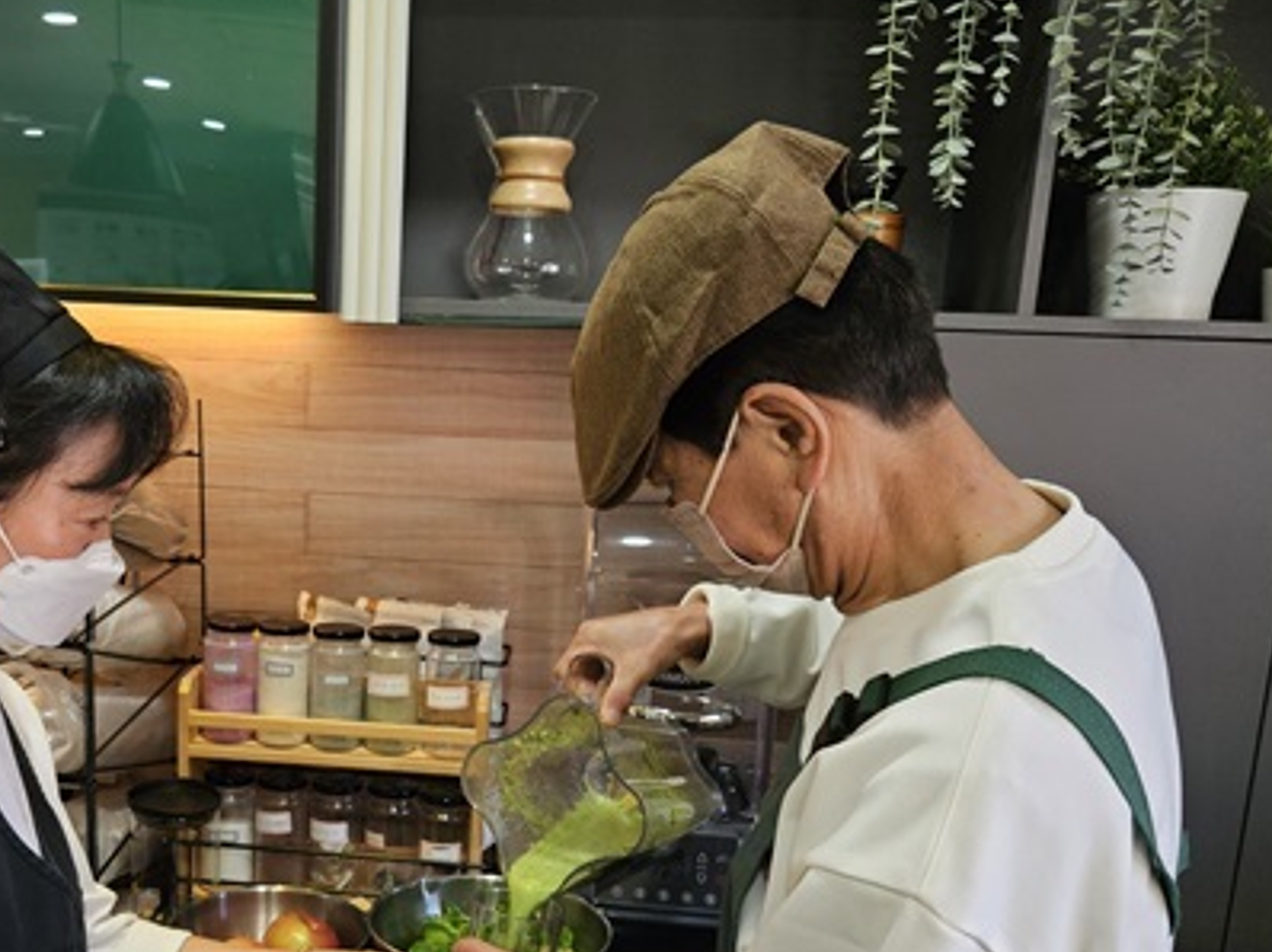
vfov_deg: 38.3
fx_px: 1359
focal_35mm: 37
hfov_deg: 49.3
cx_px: 419
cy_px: 617
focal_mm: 5.4
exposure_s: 1/120
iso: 80
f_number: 1.8
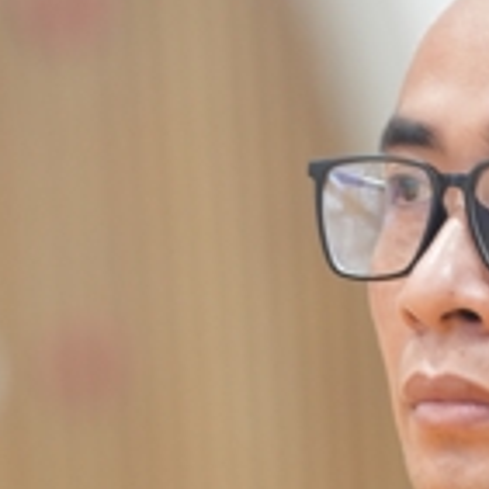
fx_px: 6441
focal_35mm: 403
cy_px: 628
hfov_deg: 4.3
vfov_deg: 4.3
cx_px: 539
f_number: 2.8
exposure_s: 1/80
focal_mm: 103
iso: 2000
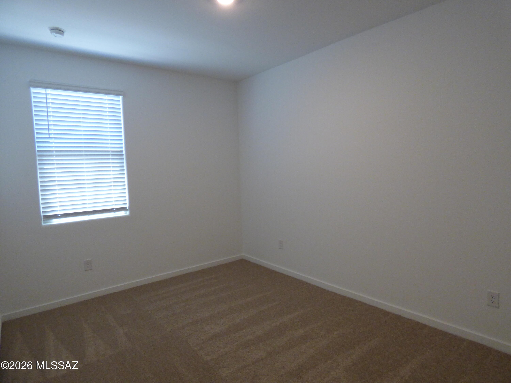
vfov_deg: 66.0
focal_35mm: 20
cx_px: 256
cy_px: 192
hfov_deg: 81.7
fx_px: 295
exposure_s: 1/60
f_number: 2.8
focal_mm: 3.58
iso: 320
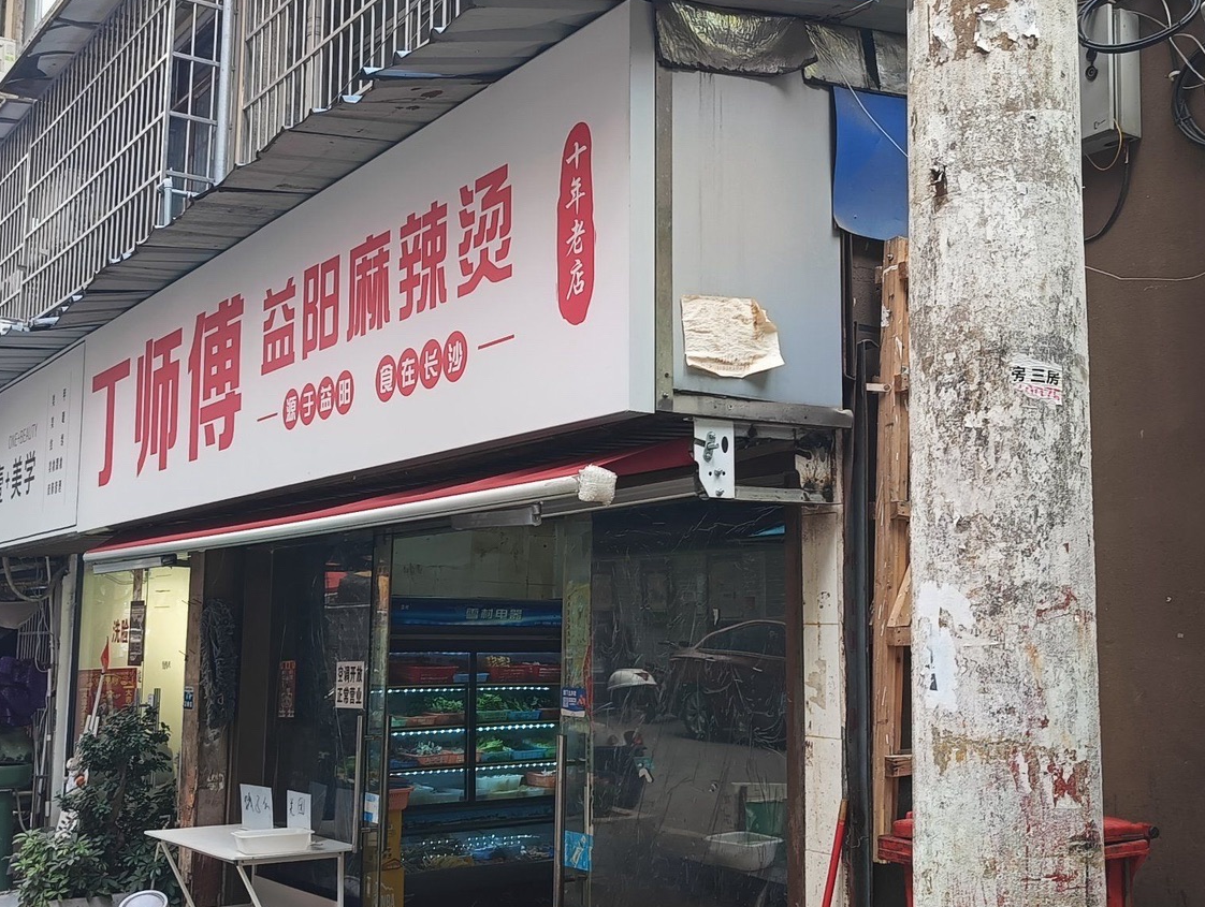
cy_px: 452
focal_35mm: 41
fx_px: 1429
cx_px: 621
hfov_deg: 45.7
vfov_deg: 35.2
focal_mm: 6.06
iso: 200
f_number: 1.69
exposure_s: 1/100
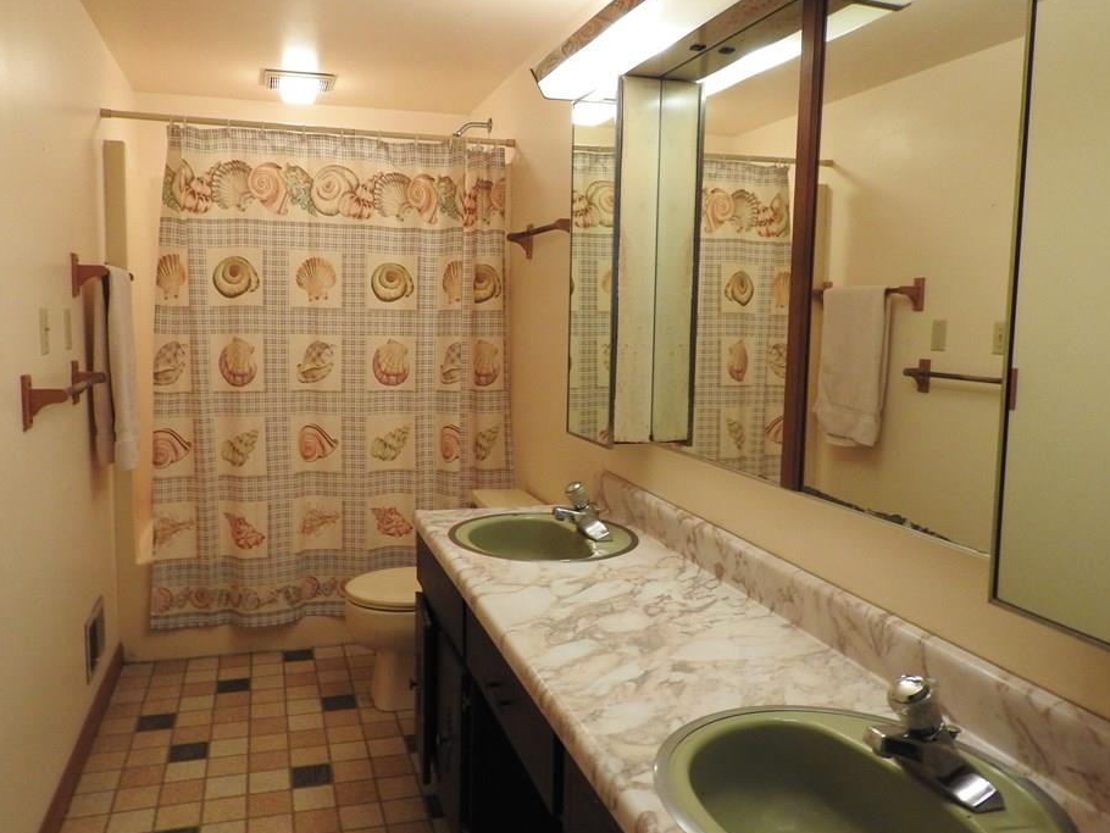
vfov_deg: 51.4
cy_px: 402
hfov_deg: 65.2
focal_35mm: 27
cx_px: 511
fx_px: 866
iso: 400
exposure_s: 1/30
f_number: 3.3
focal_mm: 4.3
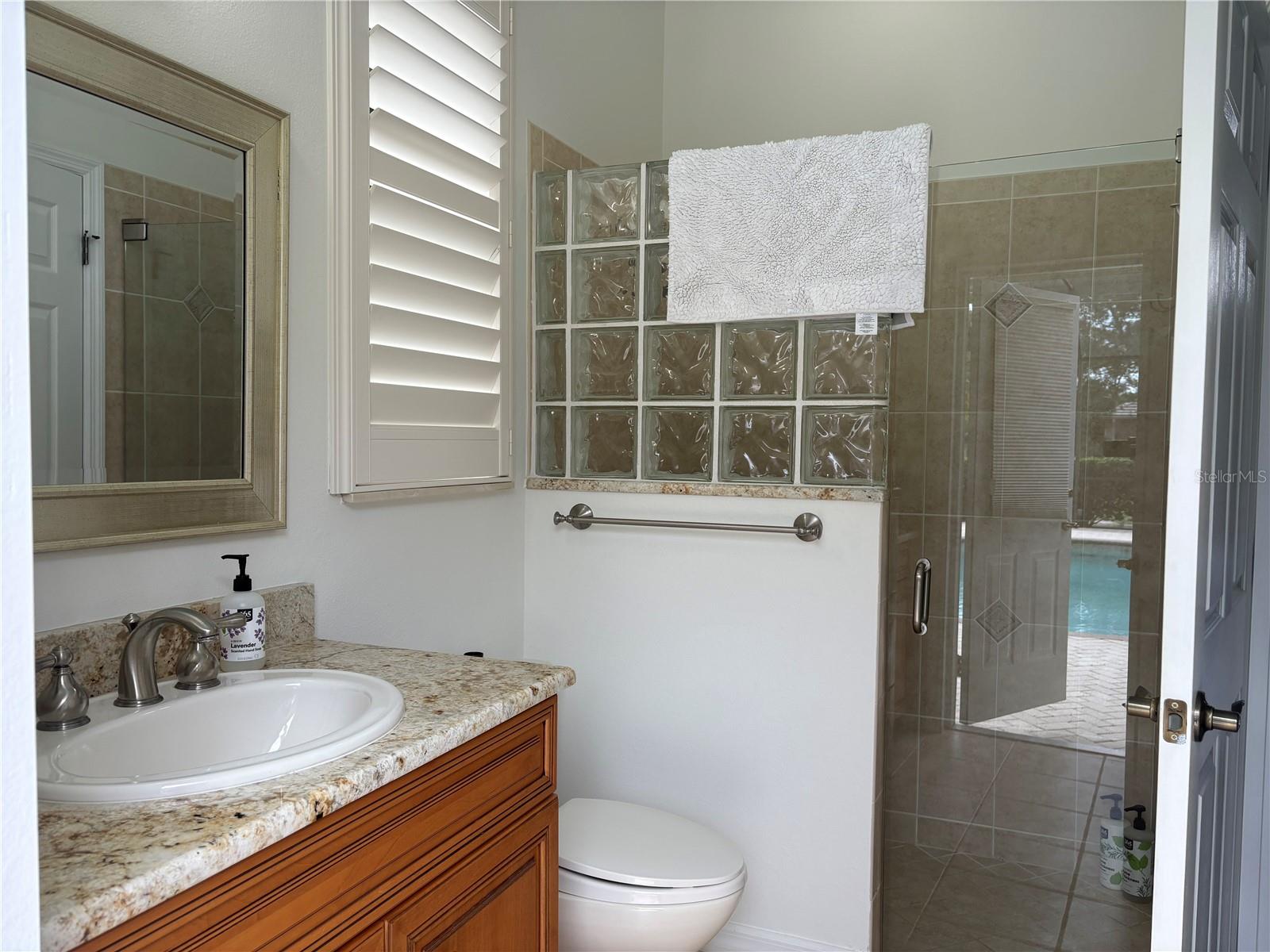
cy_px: 476
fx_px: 954
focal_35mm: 26
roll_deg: +0.0
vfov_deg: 53.1
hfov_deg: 67.3
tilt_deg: -3.3
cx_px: 635
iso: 40
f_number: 1.6
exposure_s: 1/184
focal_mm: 5.96
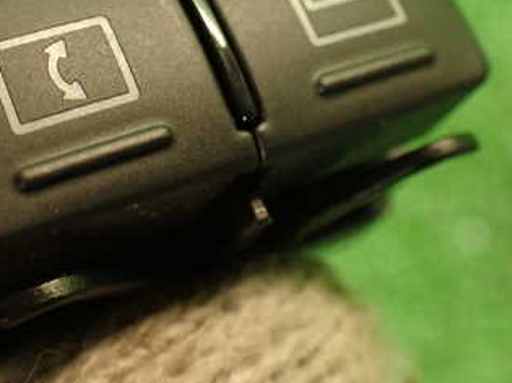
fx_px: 902
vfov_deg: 23.6
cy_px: 71
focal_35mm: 61
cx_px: 184
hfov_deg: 31.5
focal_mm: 5.79
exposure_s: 1/30
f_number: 2.4
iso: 320
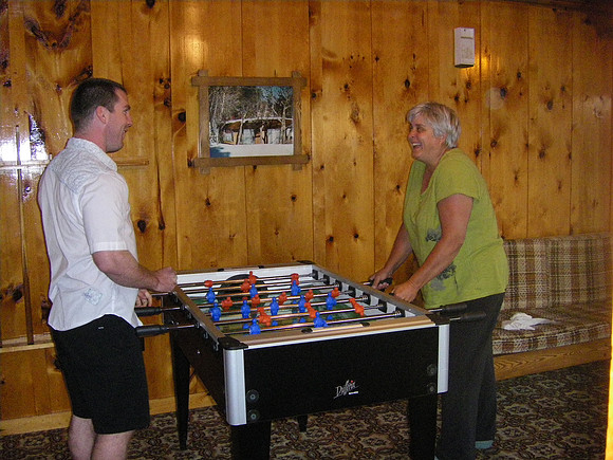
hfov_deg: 49.0
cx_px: 306
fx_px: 673
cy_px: 230
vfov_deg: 37.7
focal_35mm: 38
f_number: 3.5
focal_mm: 6.3
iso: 800
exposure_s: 1/50
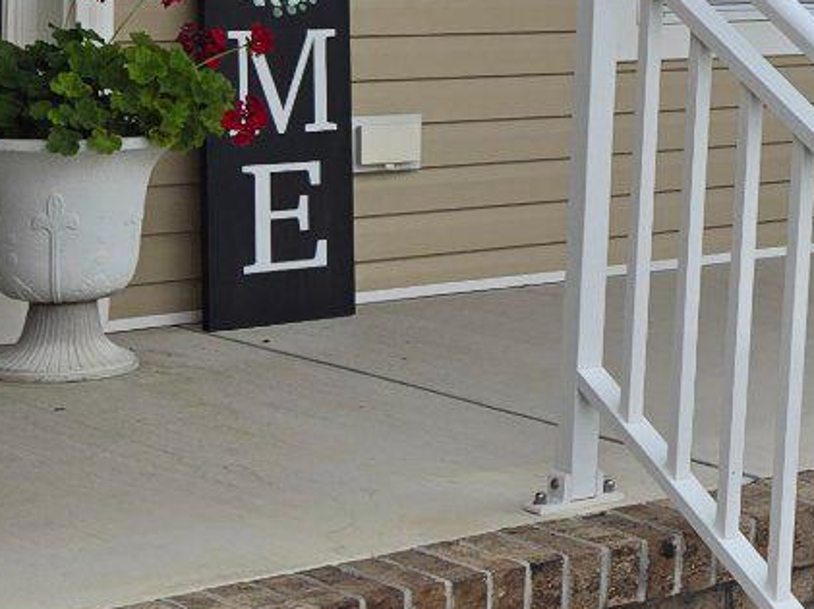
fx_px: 2631
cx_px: 1334
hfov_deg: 15.7
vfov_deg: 13.0
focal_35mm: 112
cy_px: -21
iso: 25
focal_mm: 5.4
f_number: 1.8
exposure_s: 1/614
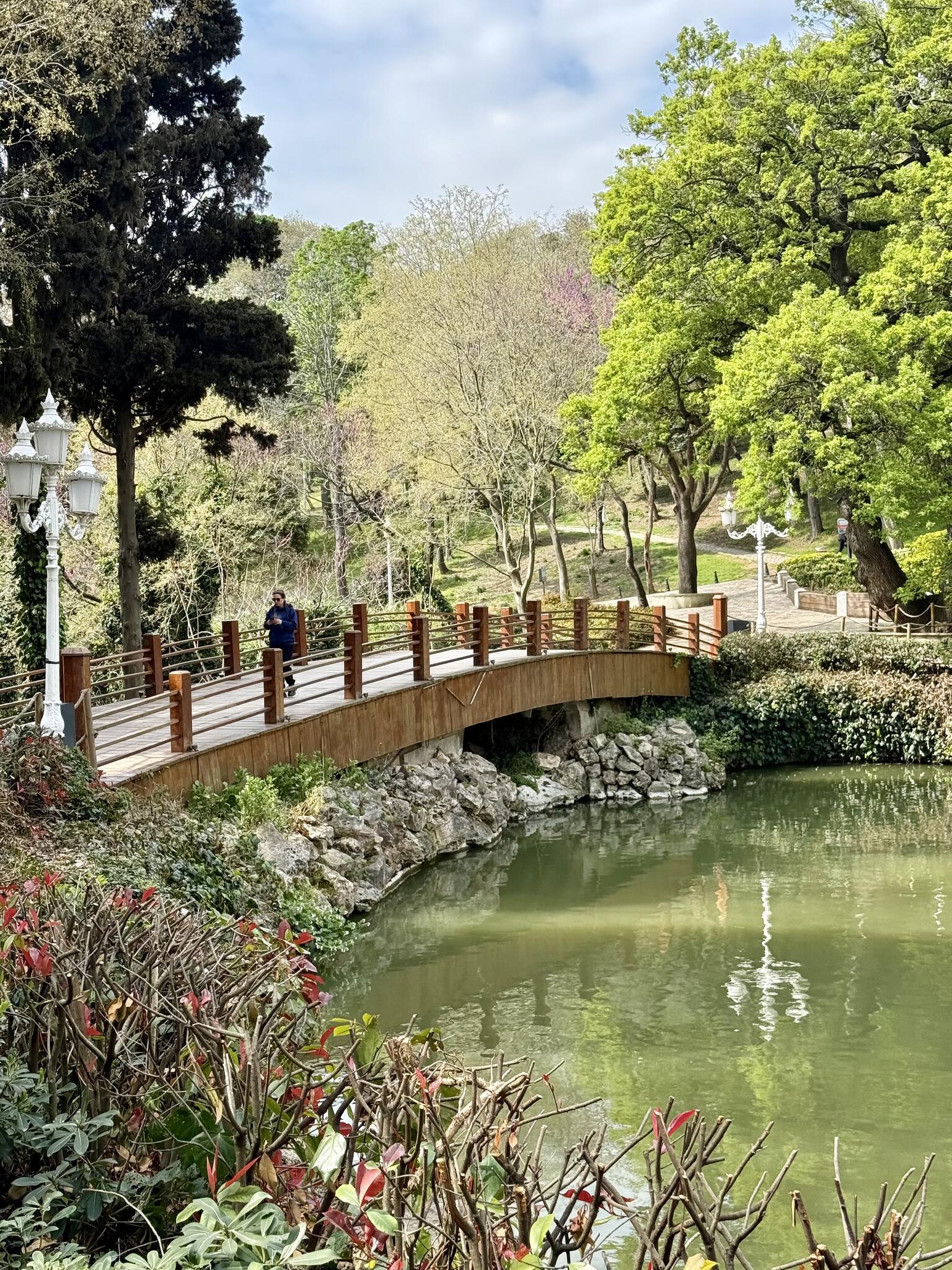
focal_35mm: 48
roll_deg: -0.2
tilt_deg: -3.6
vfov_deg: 39.7
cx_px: 476
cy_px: 635
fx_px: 1760
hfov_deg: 30.3
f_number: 1.78
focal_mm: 6.76
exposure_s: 1/1931
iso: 100
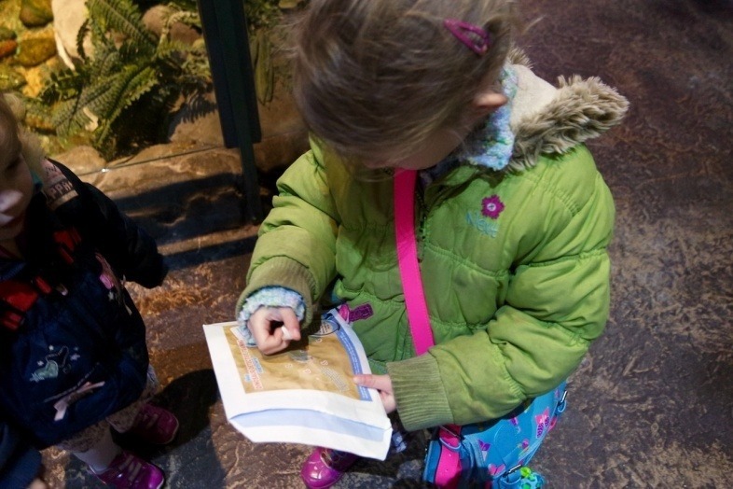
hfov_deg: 63.7
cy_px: 244
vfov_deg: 45.0
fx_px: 590
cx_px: 366
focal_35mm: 29
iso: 1600
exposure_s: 1/40
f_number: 4
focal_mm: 19
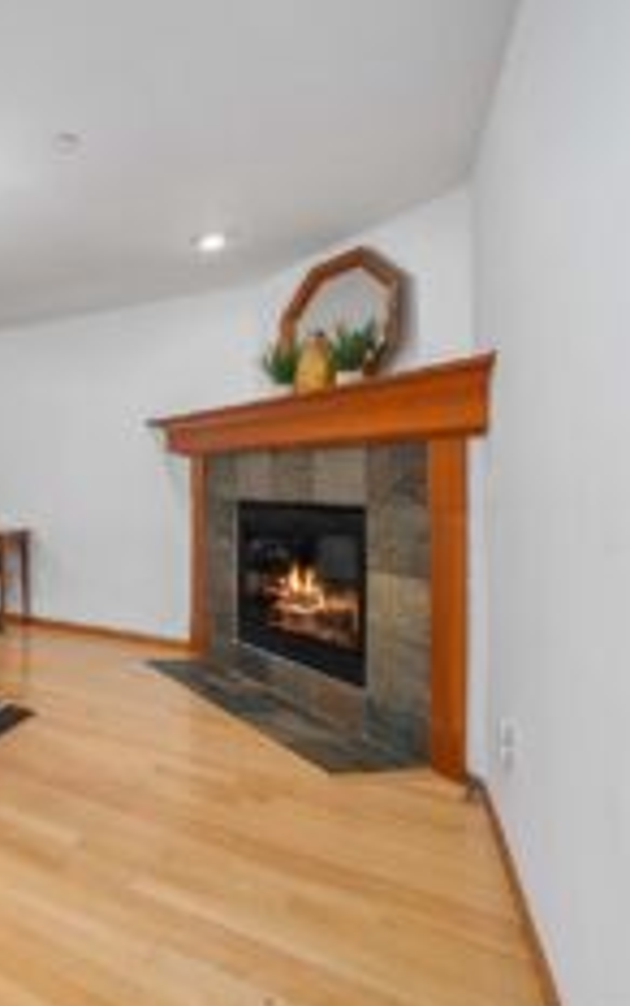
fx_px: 576
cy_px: 499
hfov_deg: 42.7
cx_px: -86
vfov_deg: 82.2
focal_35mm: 21
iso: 1000
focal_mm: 12
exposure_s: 1/8
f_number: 7.1
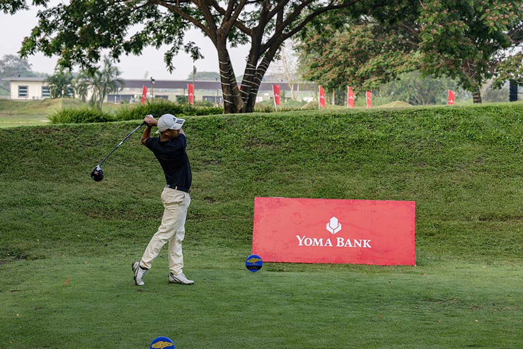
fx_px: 1206
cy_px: 174
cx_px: 262
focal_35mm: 83
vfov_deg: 16.5
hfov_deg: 24.5
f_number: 5.6
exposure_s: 1/2500
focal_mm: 83
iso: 2000
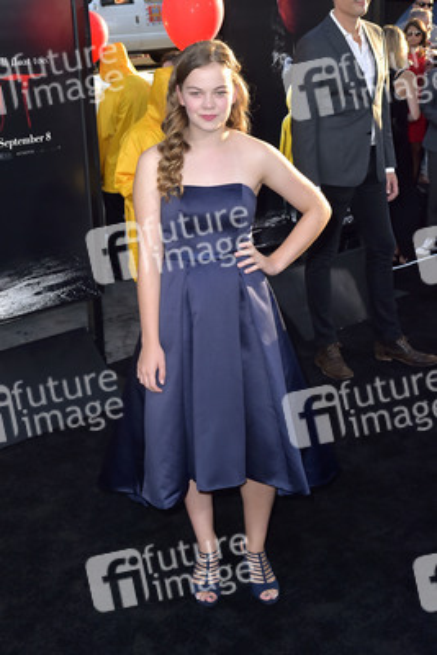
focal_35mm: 48
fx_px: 873
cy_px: 328
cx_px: 218
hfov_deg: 28.1
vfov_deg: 41.1
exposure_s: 1/250
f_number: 6.3
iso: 500
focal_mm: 48
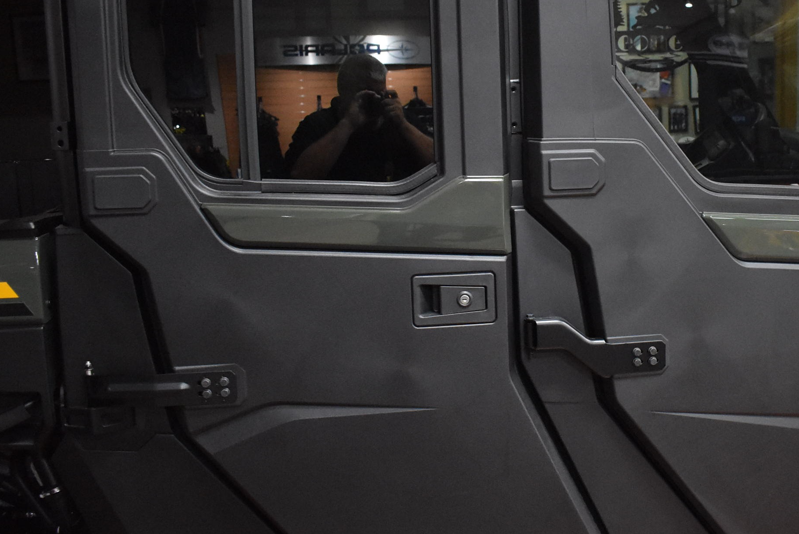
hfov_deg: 43.1
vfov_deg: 30.6
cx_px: 600
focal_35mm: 44
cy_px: 260
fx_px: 977
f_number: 3.5
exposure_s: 1/125
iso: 4500
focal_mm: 18
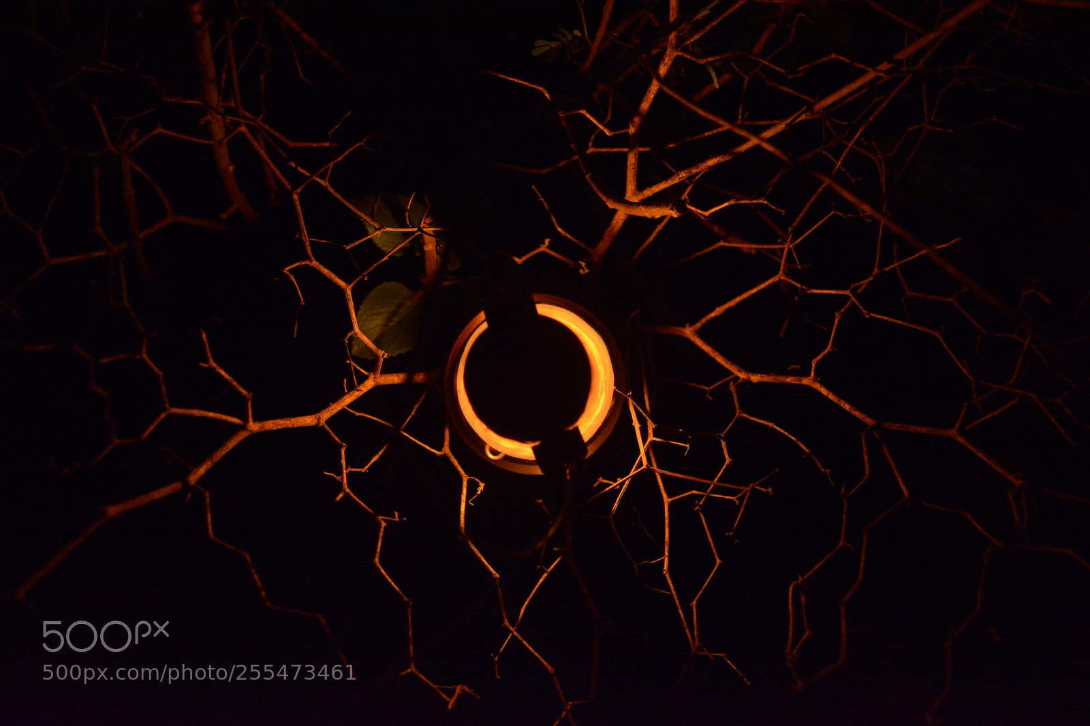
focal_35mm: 36
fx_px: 1090
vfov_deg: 36.9
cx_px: 545
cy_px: 363
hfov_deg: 53.1
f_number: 4
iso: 800
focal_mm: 24
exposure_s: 1/30
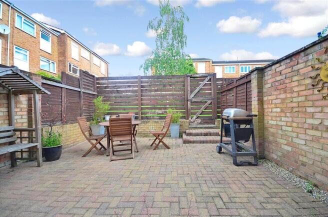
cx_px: 164
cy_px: 108
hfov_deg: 100.5
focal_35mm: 15
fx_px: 136
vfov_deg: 77.0
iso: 200
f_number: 5
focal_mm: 10
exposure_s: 1/100
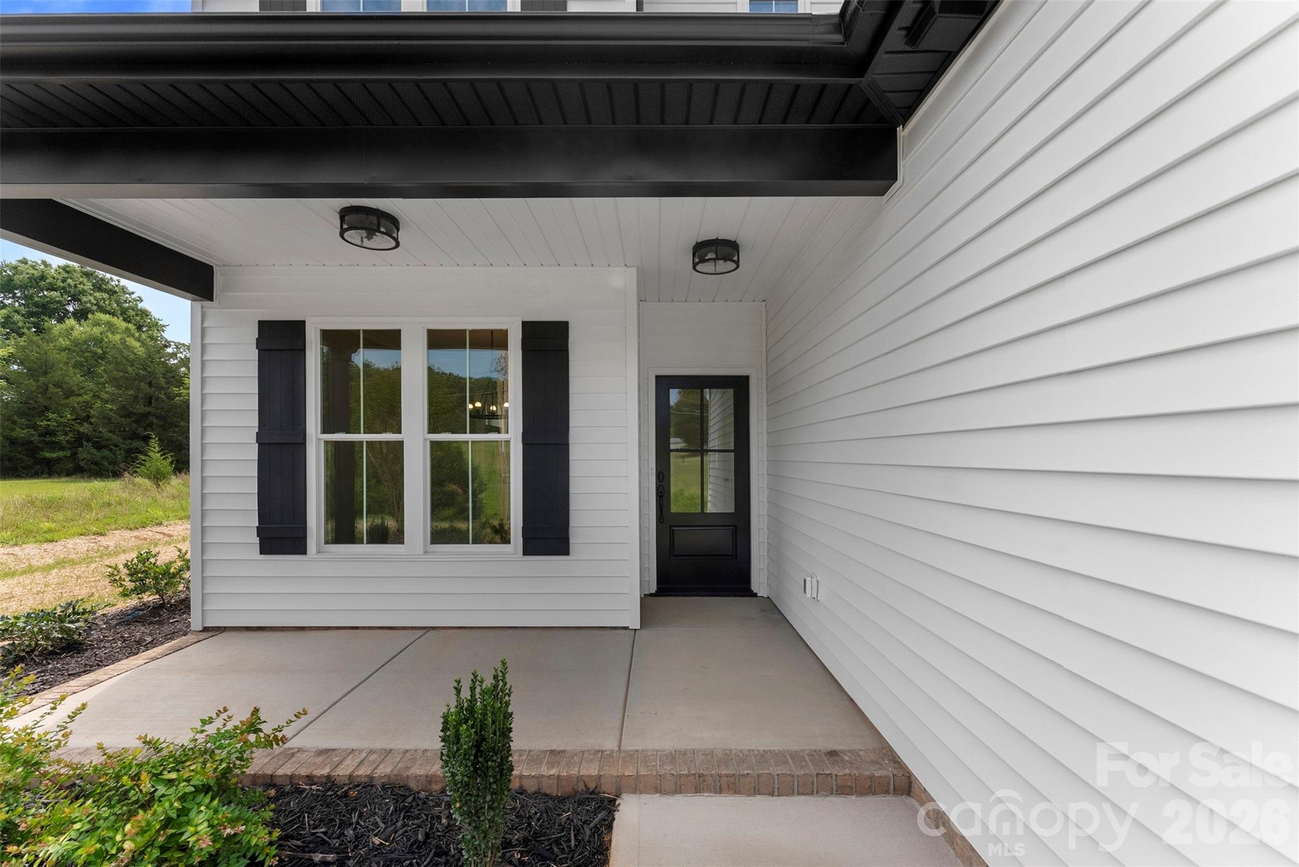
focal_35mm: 14
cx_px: 650
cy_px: 434
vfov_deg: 81.3
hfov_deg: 104.2
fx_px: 505
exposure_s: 1/500
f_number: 9
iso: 2000
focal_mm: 14
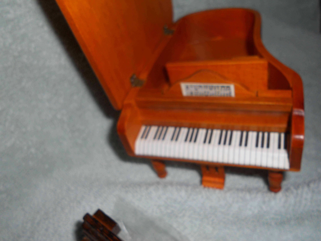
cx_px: 160
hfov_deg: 56.8
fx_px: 297
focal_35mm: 32
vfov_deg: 44.2
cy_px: 120
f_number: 8.8
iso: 80
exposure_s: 1/25
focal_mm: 5.8
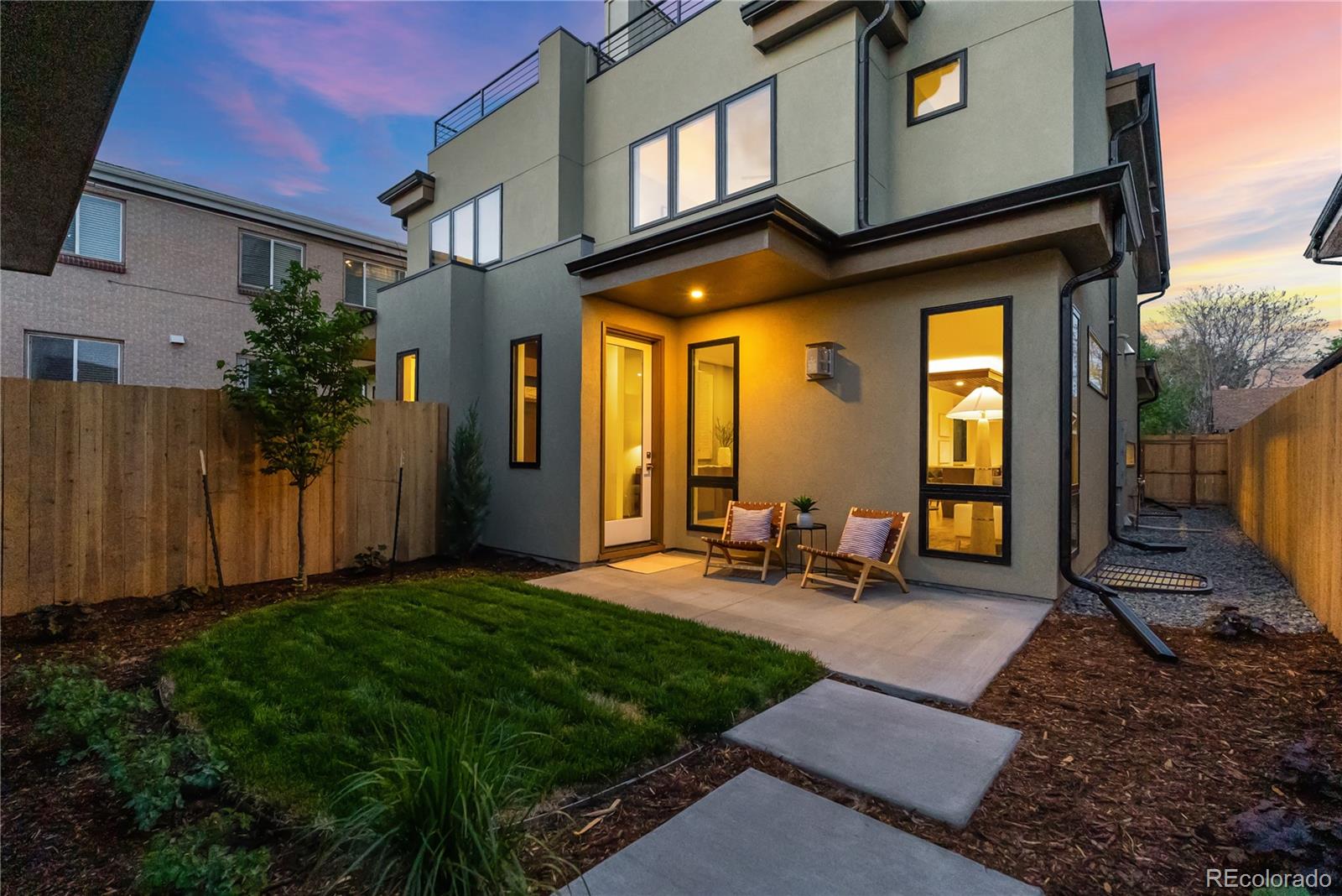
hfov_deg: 95.0
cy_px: 448
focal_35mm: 16
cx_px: 671
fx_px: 615
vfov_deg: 72.1
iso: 12800
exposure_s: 1/250
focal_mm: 16.5
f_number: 4
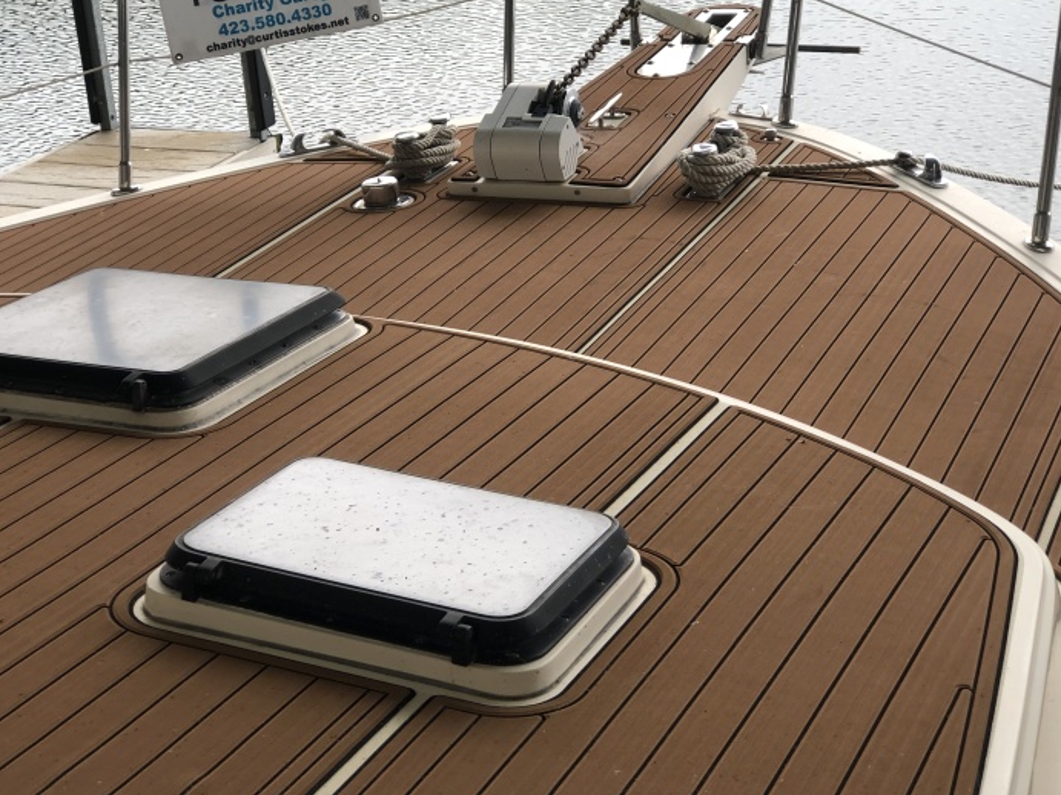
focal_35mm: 66
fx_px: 2023
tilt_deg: -20.6
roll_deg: +4.8
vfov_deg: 22.2
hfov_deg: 29.4
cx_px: 496
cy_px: 359
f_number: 2.8
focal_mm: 6.6
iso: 25
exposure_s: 1/60
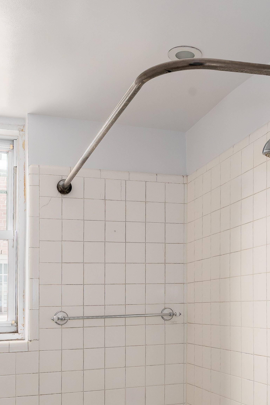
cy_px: 328
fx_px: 495
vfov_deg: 42.4
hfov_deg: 30.1
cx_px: 199
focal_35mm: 44
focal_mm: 17
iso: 320
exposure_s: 1.3
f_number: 11
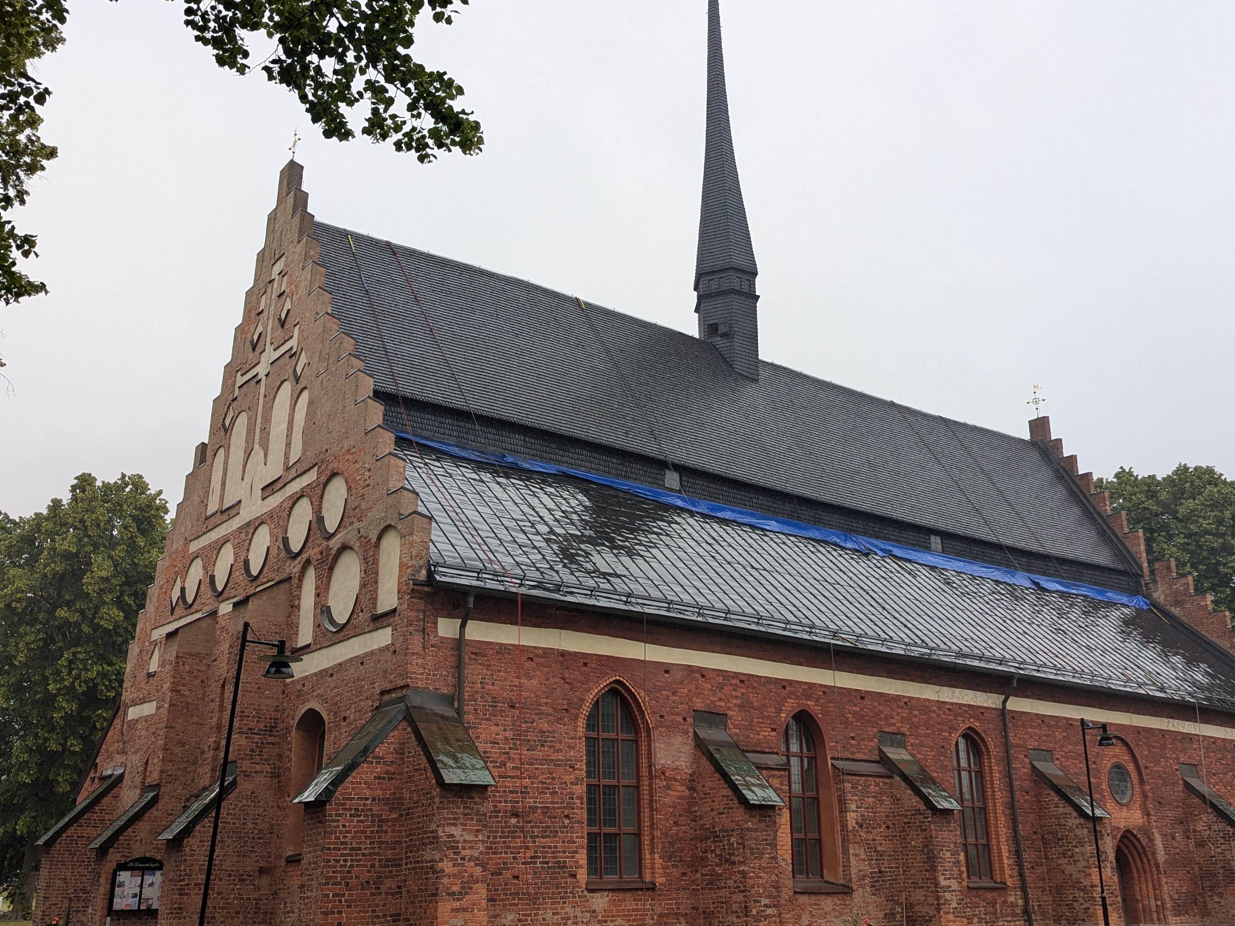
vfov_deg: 43.0
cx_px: 649
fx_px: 1177
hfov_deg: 55.3
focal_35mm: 33
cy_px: 456
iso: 48
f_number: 1.85
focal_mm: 6.81
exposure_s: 1/358
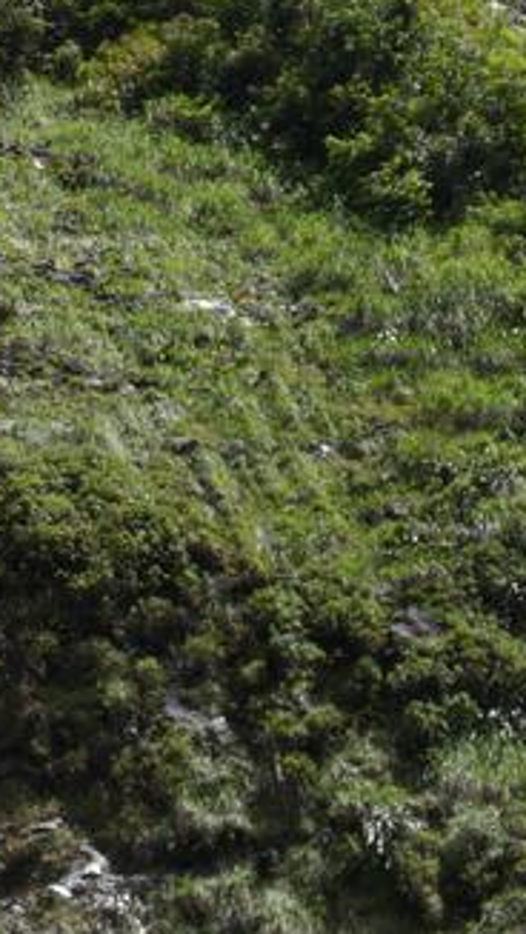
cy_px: 211
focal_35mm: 321
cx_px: -452
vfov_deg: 6.7
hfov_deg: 3.8
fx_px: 7957
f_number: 4.5
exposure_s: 1/936
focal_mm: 20.1
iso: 100
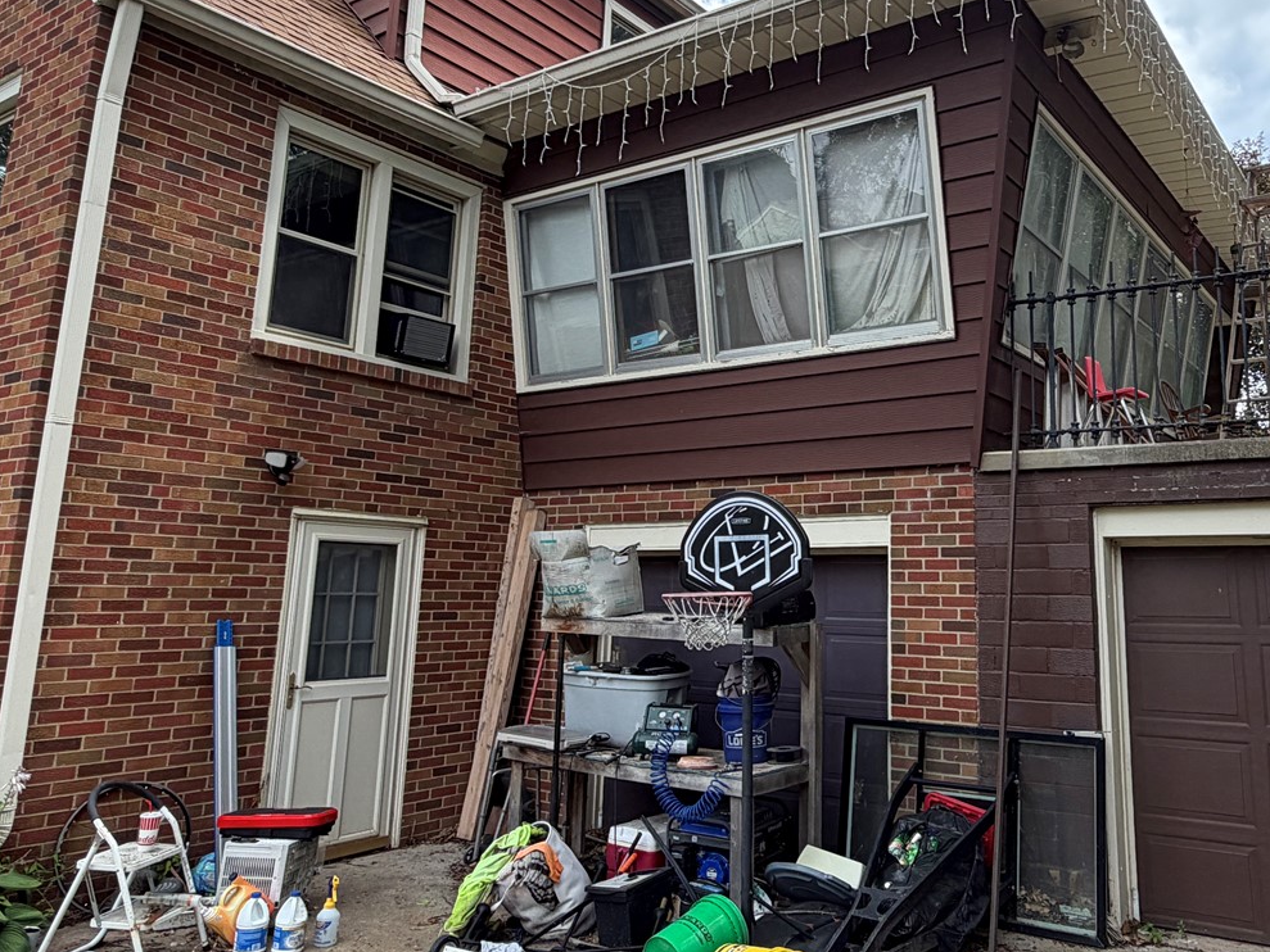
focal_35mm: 29
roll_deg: -1.1
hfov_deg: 60.6
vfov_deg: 48.0
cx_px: 819
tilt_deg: +11.9
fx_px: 1064
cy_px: 382
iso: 40
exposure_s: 1/540
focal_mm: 2.22
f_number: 2.2
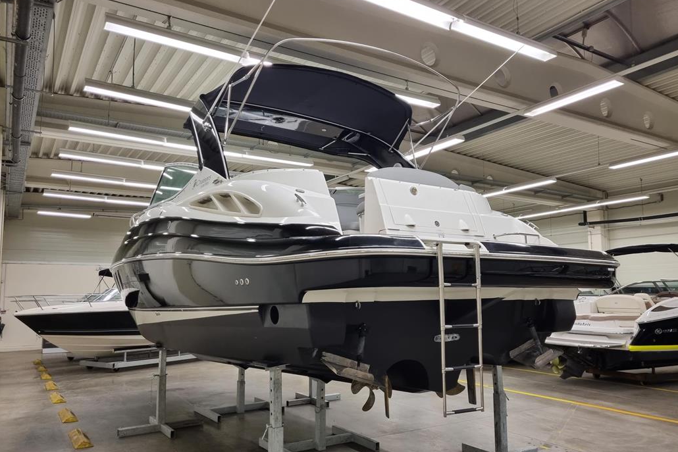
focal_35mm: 28
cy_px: 243
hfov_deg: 65.5
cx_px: 350
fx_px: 527
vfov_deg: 46.4
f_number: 1.8
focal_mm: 5.4
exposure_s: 1/100
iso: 160
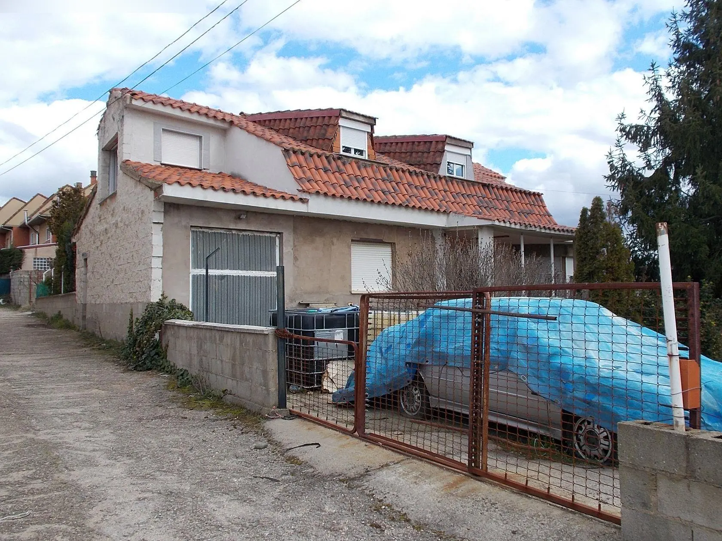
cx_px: 361
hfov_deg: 54.0
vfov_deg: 41.8
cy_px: 270
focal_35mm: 34
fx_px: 709
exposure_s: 1/500
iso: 80
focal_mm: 6
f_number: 3.6
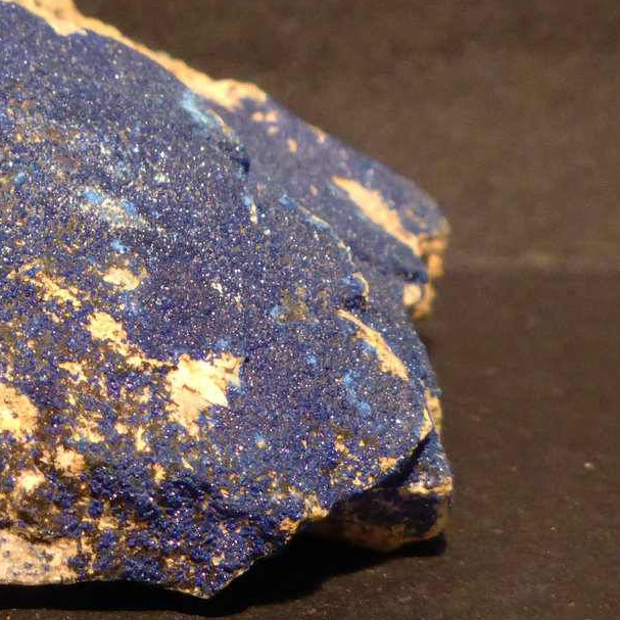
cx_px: -120
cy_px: 133
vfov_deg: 7.7
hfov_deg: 7.7
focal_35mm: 226
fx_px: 4580
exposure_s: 1/10
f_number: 5.2
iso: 800
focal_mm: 16.1
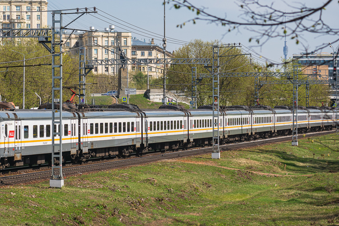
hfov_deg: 13.5
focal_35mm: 152
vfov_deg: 9.0
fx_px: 1431
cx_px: 100
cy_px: 93
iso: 250
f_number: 7.1
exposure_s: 1/800
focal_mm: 100
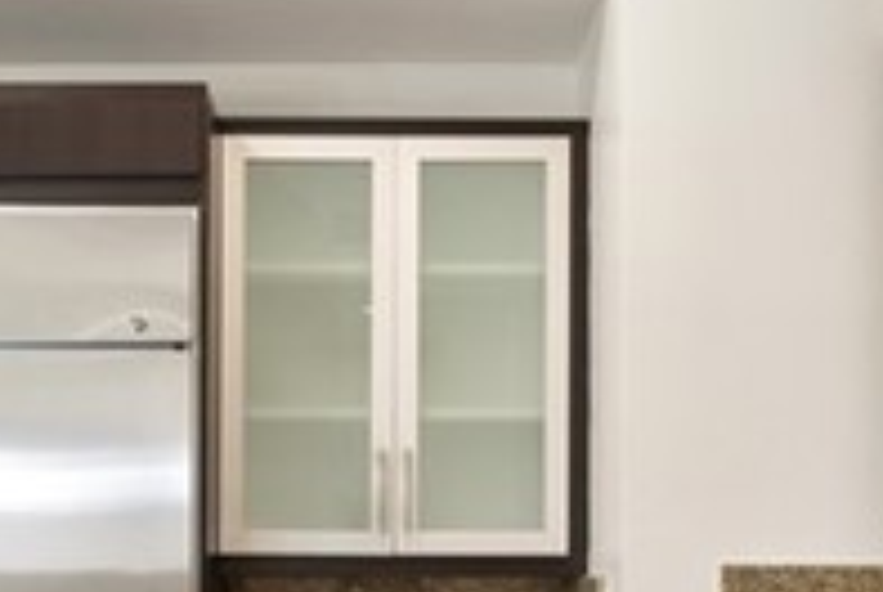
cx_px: 394
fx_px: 2039
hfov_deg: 24.4
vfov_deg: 16.2
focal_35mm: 83
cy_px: 567
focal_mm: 16
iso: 320
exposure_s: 1
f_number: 9
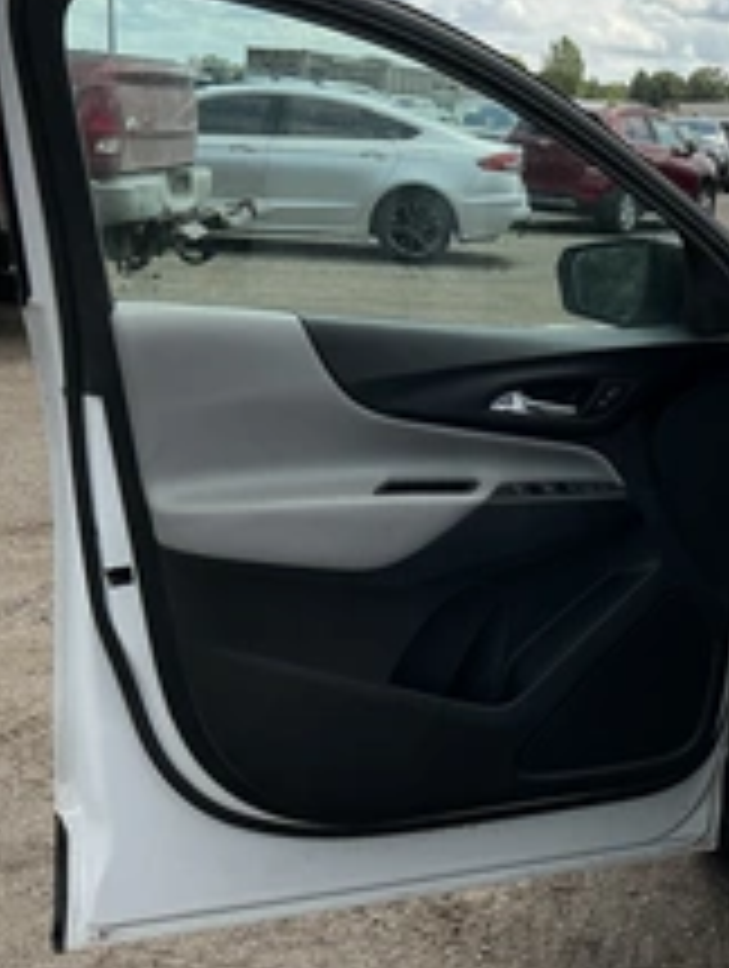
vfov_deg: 36.7
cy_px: 432
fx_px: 1456
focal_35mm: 52
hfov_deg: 25.9
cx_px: 806
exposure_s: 1/1786
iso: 25
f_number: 1.8
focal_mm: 3
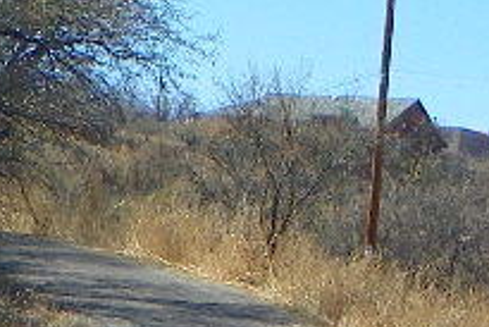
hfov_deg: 9.4
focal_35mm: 214
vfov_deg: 6.4
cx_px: 649
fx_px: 2909
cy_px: 322
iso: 64
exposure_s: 1/250
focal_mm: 5.9
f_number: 5
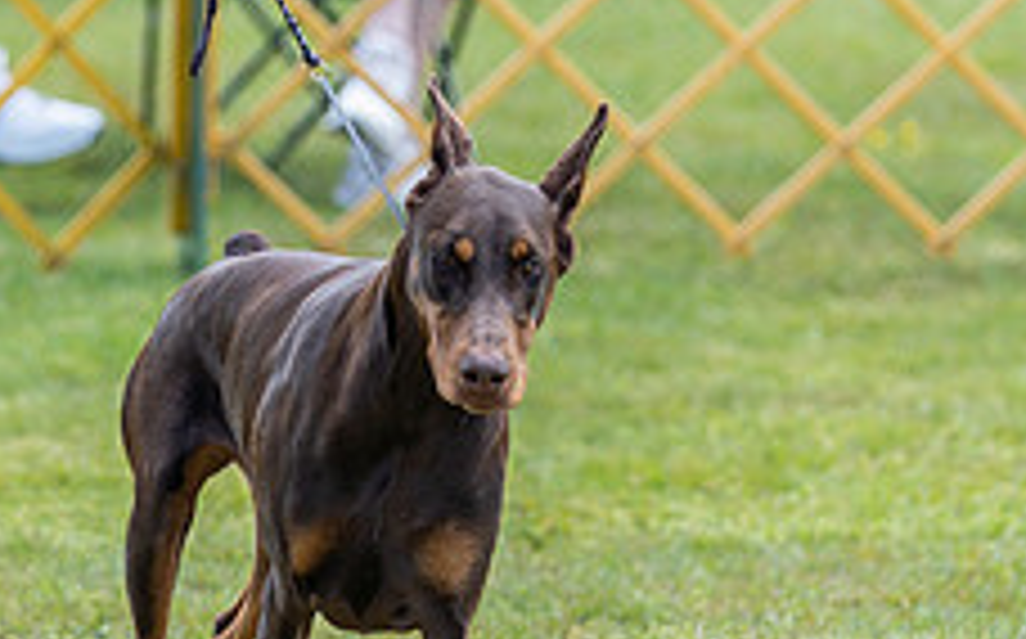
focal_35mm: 531
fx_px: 14833
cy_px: 40
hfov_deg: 4.0
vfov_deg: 2.5
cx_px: 247
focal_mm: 148
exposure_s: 1/500
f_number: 3.2
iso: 100
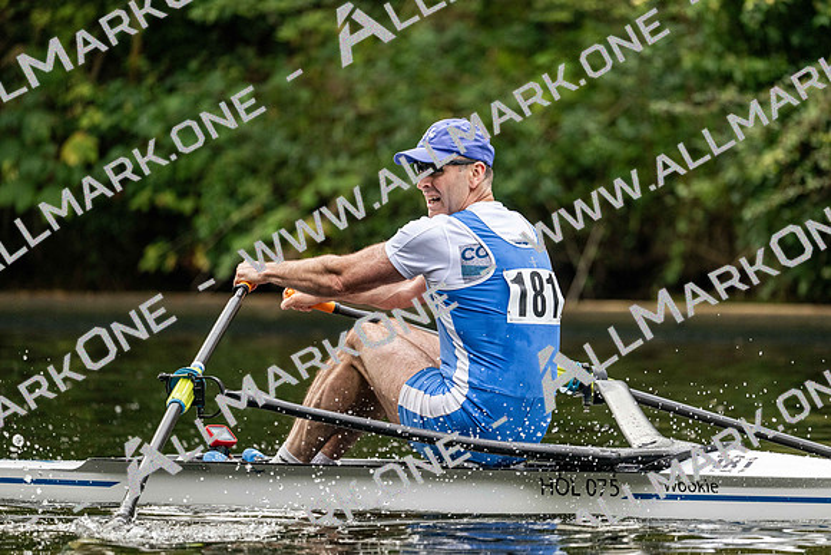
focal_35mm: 400
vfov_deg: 3.4
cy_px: 278
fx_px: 9235
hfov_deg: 5.2
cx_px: 416
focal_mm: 400
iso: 1600
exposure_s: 1/2500
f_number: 4.5
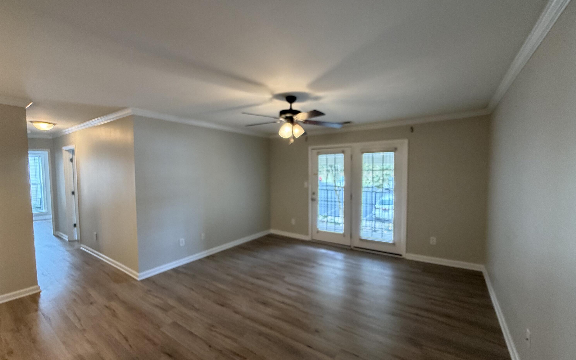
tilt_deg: -3.2
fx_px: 235
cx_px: 291
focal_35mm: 15
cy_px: 184
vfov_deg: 74.8
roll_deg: +0.5
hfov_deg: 101.5
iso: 320
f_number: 2.2
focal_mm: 2.22
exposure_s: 1/60
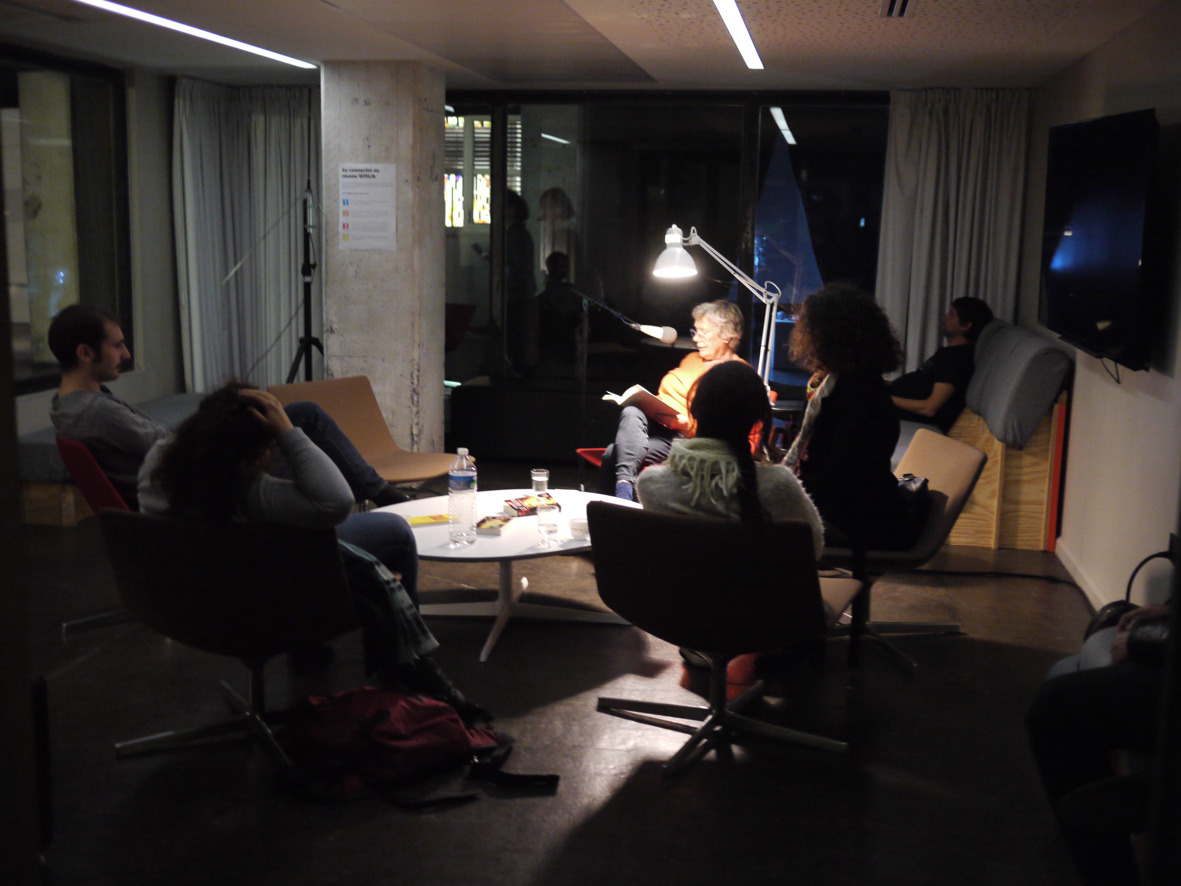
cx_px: 590
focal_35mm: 40
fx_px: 1365
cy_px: 443
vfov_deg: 36.0
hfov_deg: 46.8
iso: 800
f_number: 1.7
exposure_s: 1/30
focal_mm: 20
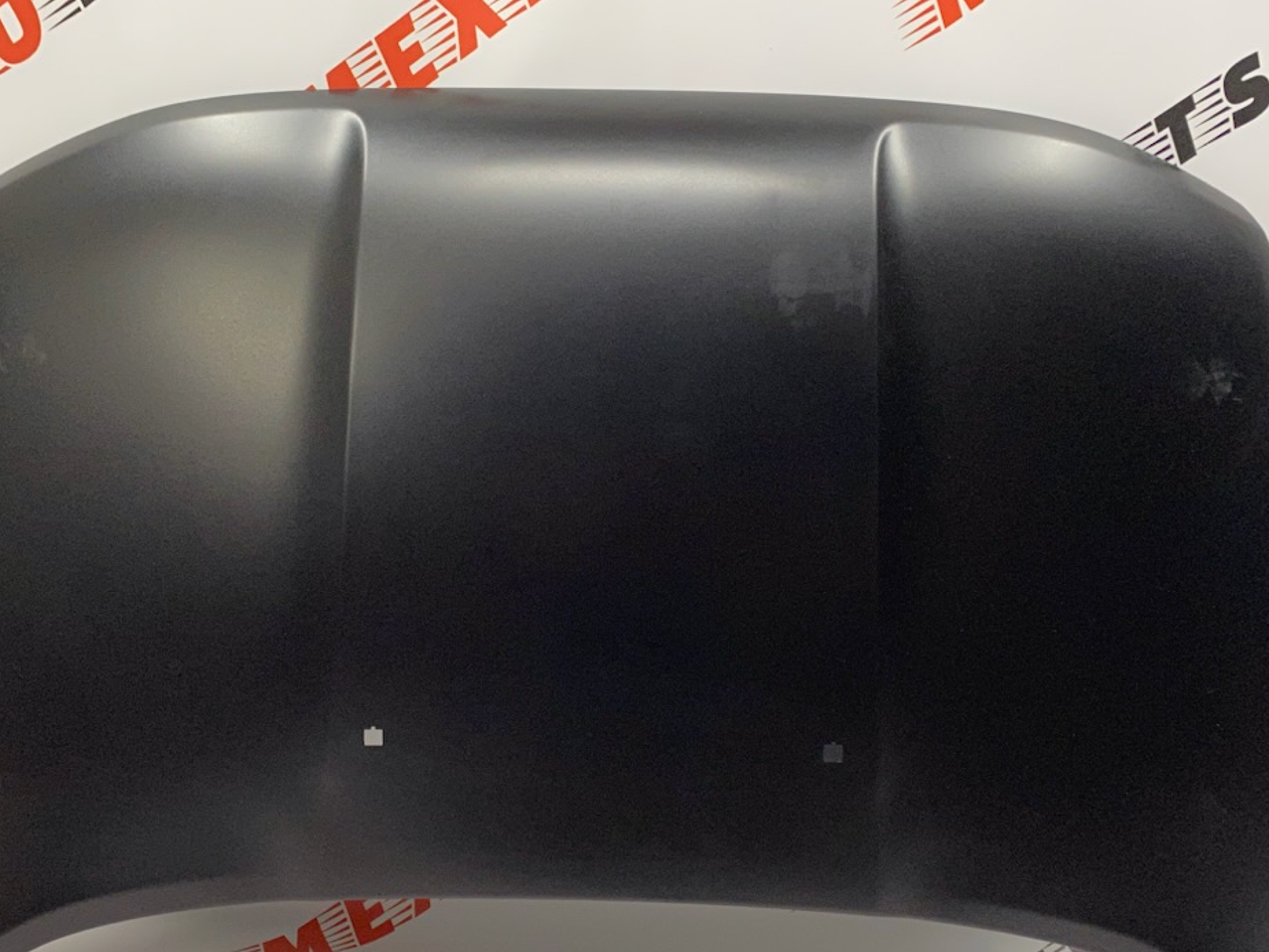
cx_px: 595
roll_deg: -1.1
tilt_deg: -17.2
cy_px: 580
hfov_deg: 51.3
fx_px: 1320
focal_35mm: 36
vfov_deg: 39.5
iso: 200
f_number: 1.8
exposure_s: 1/60
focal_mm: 4.25
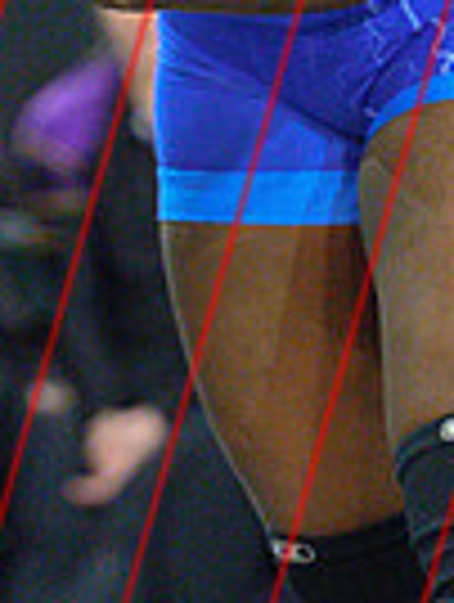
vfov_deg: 3.2
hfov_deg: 2.4
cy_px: -198
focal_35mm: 618
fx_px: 10773
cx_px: 2
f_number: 2.8
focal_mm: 125
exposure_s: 1/640
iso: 7200
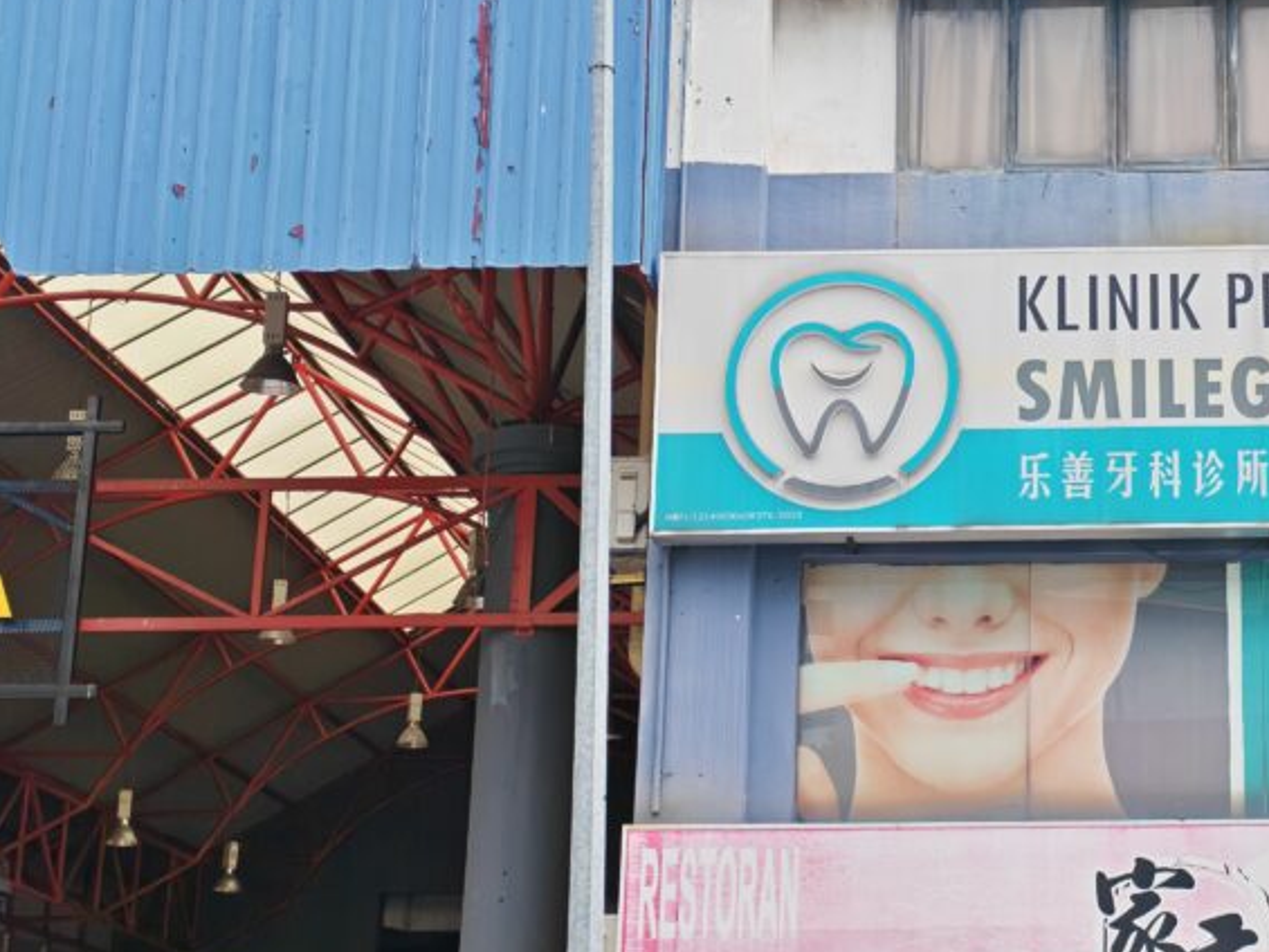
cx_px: 1112
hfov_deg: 22.0
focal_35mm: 87
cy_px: 328
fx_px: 3190
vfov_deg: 16.9
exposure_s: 1/480
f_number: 1.9
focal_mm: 6.12
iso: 50
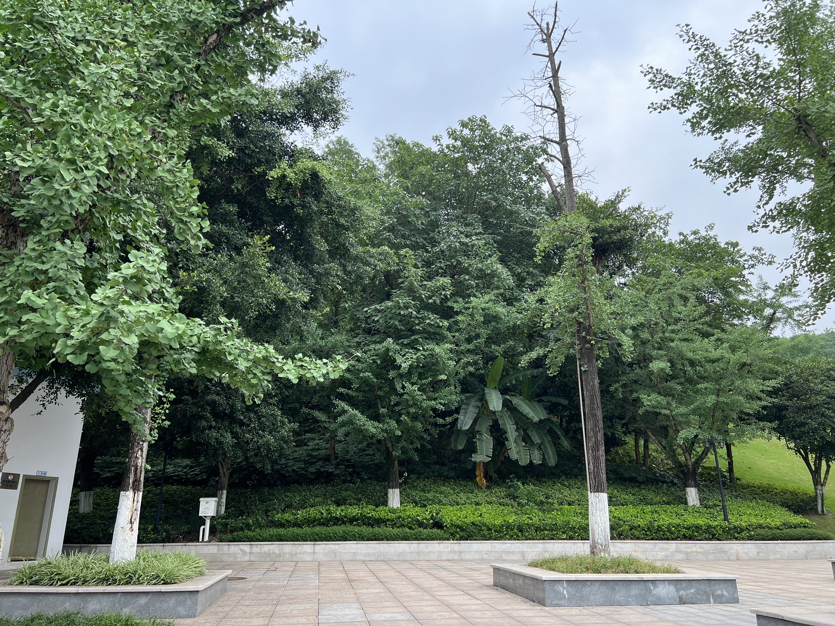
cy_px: 313
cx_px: 418
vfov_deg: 53.1
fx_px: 627
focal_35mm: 26
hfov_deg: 67.3
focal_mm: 5.7
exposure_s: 1/567
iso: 50
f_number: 1.5
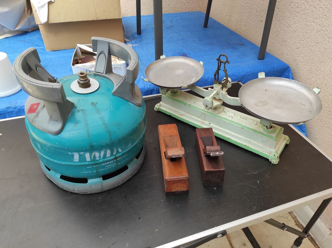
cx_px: 166
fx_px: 240
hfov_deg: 69.4
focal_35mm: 25
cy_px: 124
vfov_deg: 54.8
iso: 100
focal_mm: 5.43
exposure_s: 1/242
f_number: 1.89
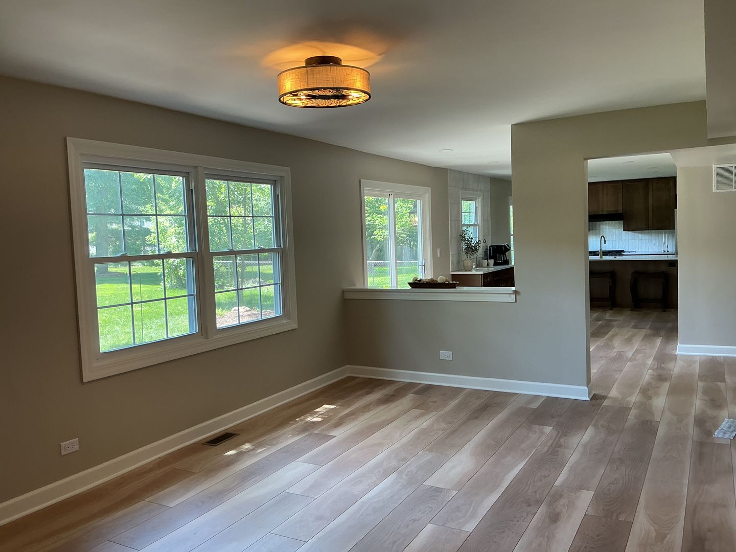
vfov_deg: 48.2
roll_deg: +2.4
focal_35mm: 29
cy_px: 276
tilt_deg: -3.7
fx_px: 617
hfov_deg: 61.7
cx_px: 368
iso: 50
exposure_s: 1/60
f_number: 1.8
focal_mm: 3
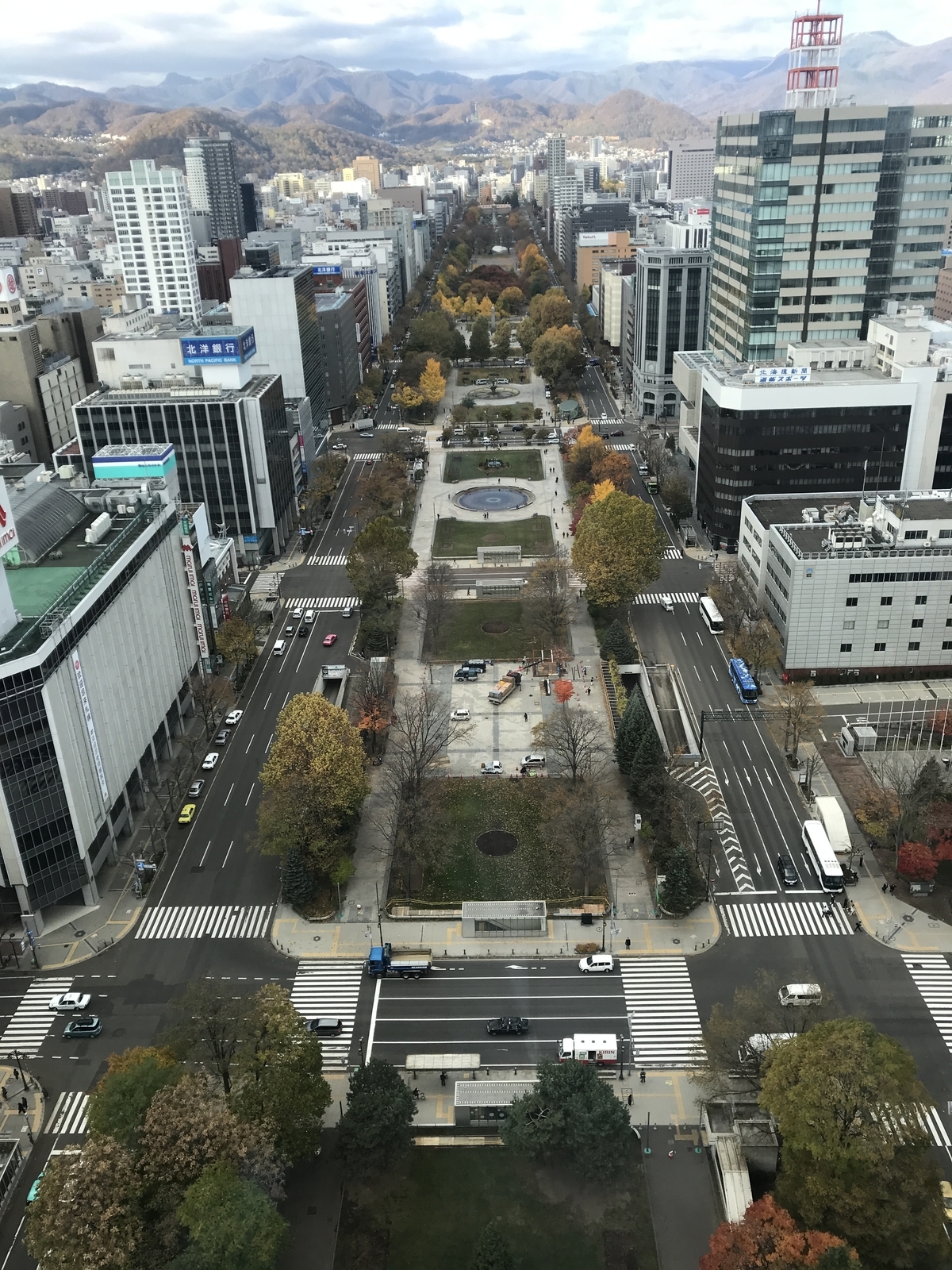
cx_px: 476
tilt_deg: -23.7
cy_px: 635
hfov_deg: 49.7
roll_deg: +2.1
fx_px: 1027
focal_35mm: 28
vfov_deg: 63.4
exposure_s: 1/526
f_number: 1.8
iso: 20
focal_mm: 3.99
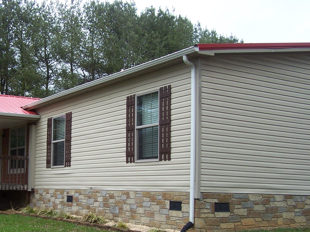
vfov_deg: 26.4
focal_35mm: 55
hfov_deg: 34.5
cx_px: 96
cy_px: 151
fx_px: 493
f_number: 2.8
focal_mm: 6.3
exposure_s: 1/350
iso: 80
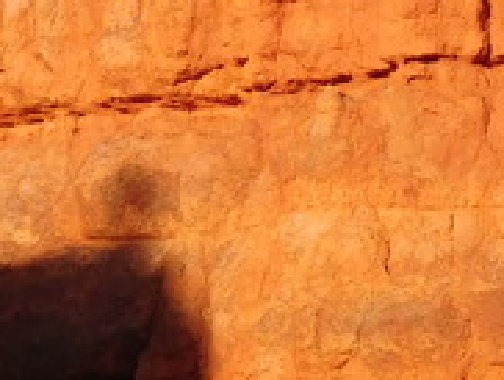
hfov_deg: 6.8
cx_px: 298
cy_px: 183
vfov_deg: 5.1
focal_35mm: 293
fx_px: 4272
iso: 125
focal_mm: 8.9
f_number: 4.1
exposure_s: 1/800
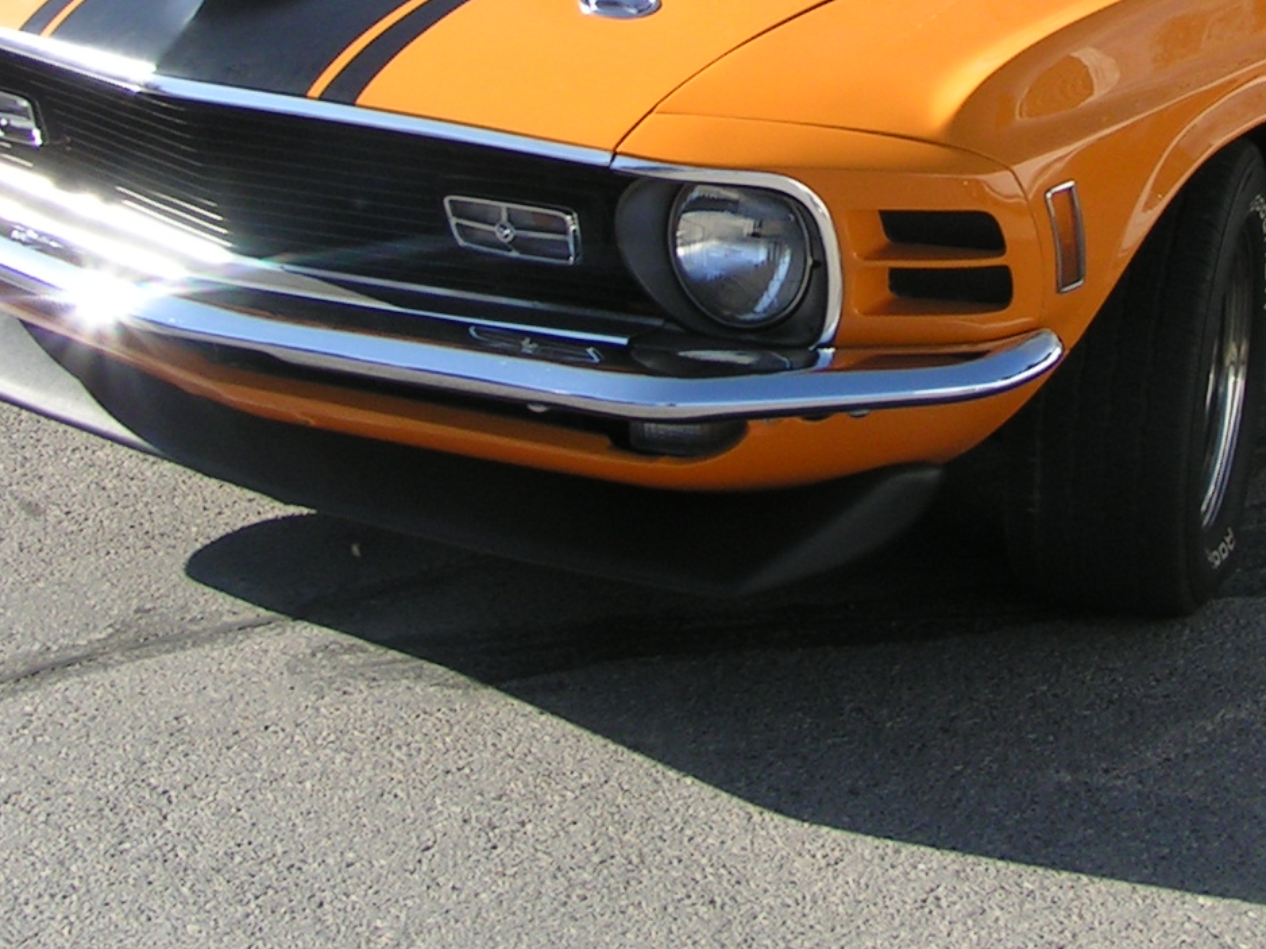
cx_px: 818
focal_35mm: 83
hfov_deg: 23.5
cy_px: -20
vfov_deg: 17.3
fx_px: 3035
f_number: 5.6
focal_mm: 5.8
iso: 50
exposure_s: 1/200
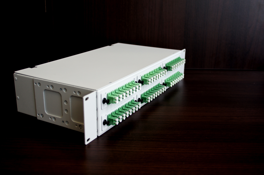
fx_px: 286
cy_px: 88
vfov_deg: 34.1
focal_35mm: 39
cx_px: 132
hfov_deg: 49.6
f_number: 4
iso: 200
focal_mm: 26
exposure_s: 1/50
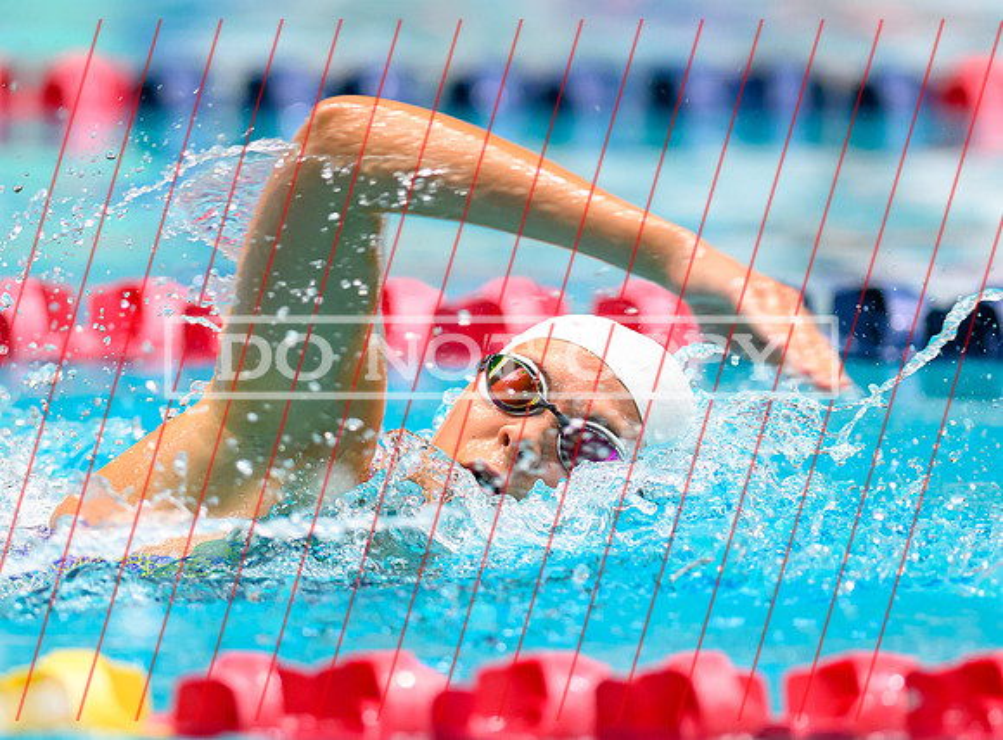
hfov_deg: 3.6
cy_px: 453
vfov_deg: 2.6
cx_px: 461
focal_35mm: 560
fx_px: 16132
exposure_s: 1/800
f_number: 2.8
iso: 2500
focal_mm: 300
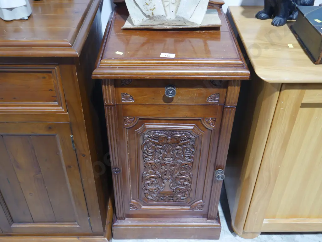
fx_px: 354
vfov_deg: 37.8
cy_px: 121
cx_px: 161
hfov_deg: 49.0
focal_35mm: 38
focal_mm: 19
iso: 1000
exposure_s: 1/60
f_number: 4.1
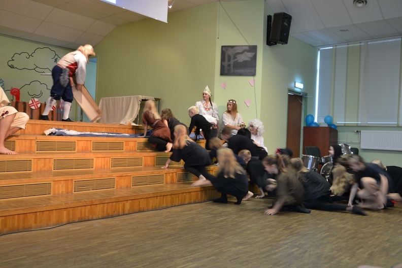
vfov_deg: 40.0
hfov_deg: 57.2
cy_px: 134
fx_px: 368
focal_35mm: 33
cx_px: 201
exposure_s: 1/13
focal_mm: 22
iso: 200
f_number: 3.2
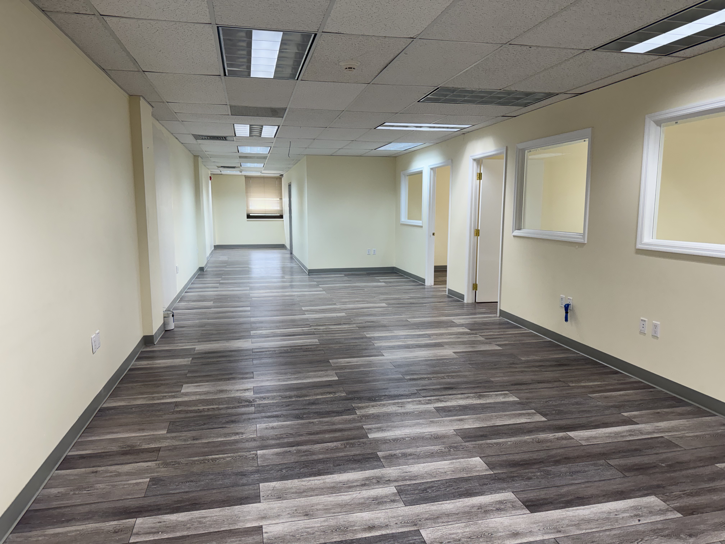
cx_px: 362
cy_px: 272
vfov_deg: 56.8
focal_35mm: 24
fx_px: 503
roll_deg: +1.2
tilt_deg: -7.7
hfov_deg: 71.6
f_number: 1.78
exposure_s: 1/120
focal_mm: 6.76
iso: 160
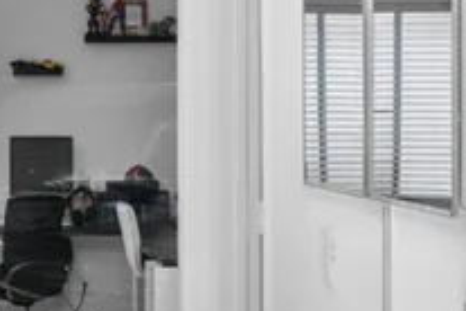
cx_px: 52
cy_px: 139
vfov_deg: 12.6
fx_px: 1411
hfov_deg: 18.5
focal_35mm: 109
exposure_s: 1/250
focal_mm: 22
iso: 400
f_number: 8
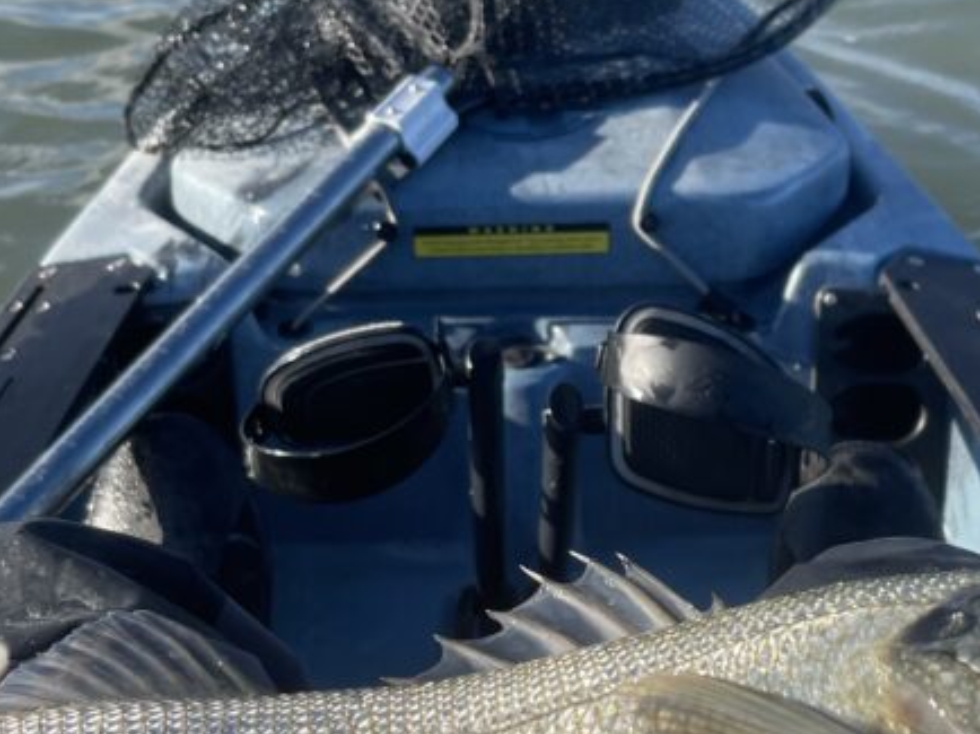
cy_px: 422
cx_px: 567
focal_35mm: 59
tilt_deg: -33.2
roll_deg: -1.6
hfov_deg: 32.7
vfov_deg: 24.8
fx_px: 1669
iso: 32
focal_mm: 5.1
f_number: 1.6
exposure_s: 1/1667
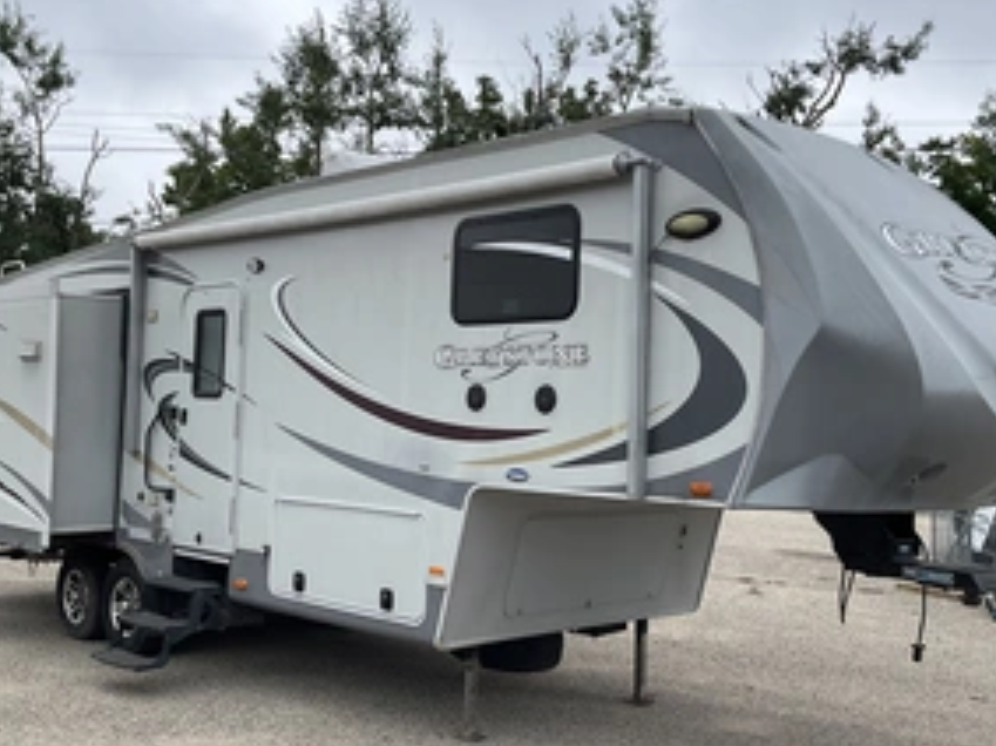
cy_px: 405
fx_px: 1179
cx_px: 528
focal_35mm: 41
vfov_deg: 35.1
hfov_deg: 45.8
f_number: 1.8
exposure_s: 1/962
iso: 25
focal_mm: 3
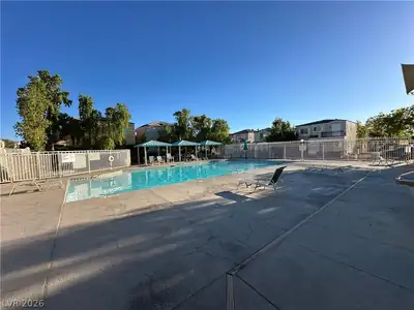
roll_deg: +2.1
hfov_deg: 102.1
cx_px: 207
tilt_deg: -2.4
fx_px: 167
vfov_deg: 85.7
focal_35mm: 14
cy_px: 155
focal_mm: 2.22
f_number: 2.2
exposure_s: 1/1304
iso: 40
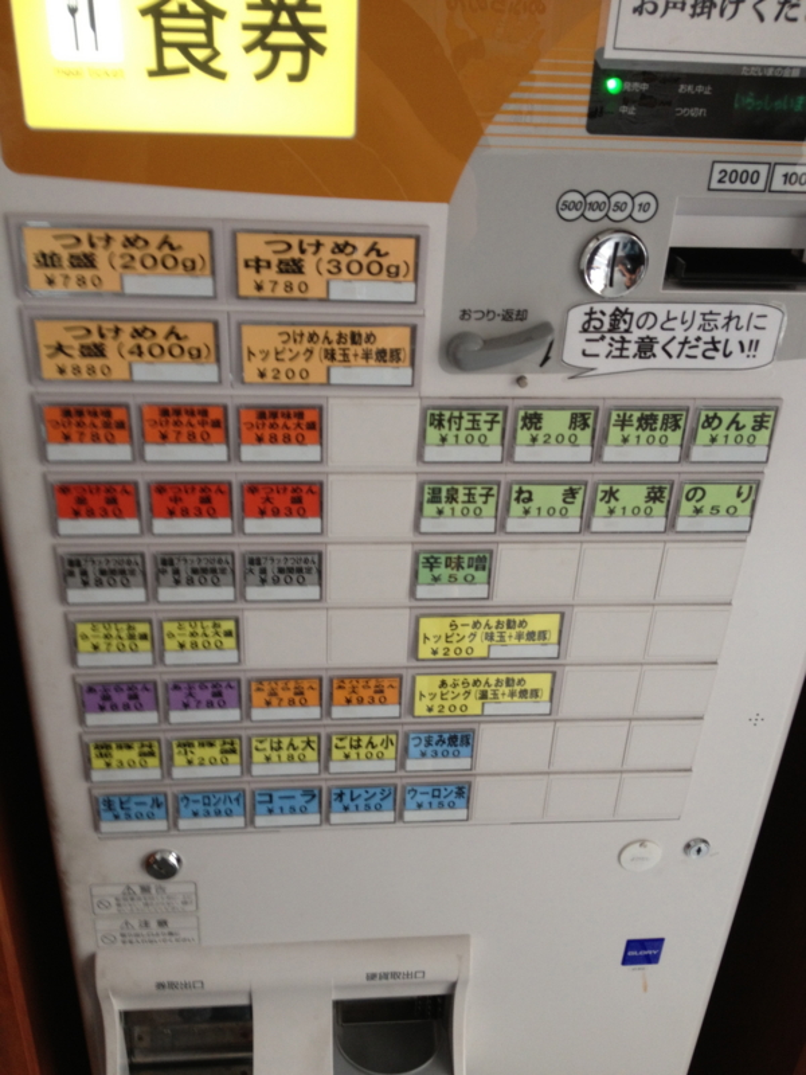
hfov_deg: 40.7
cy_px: 538
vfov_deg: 52.6
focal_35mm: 35
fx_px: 1087
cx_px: 403
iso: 64
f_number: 2.4
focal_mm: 4.28
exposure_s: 1/20
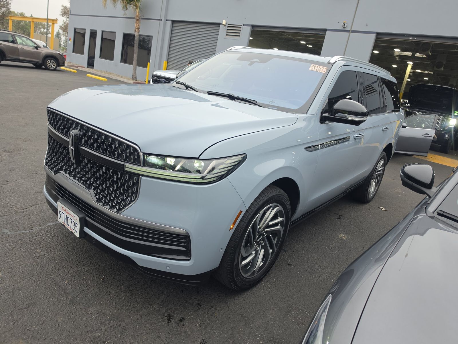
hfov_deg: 73.9
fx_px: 304
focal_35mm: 23
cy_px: 172
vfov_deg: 58.9
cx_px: 229
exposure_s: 1/123
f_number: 1.4
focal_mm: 6.5
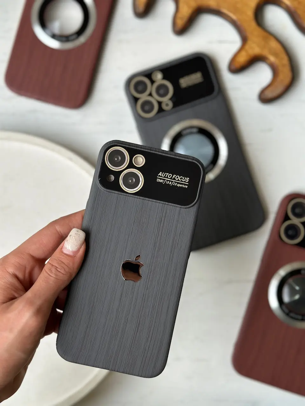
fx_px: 564
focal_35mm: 48
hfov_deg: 30.3
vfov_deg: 39.7
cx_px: 152
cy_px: 203
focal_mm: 6.86
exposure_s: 1/134
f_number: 1.78
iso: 80
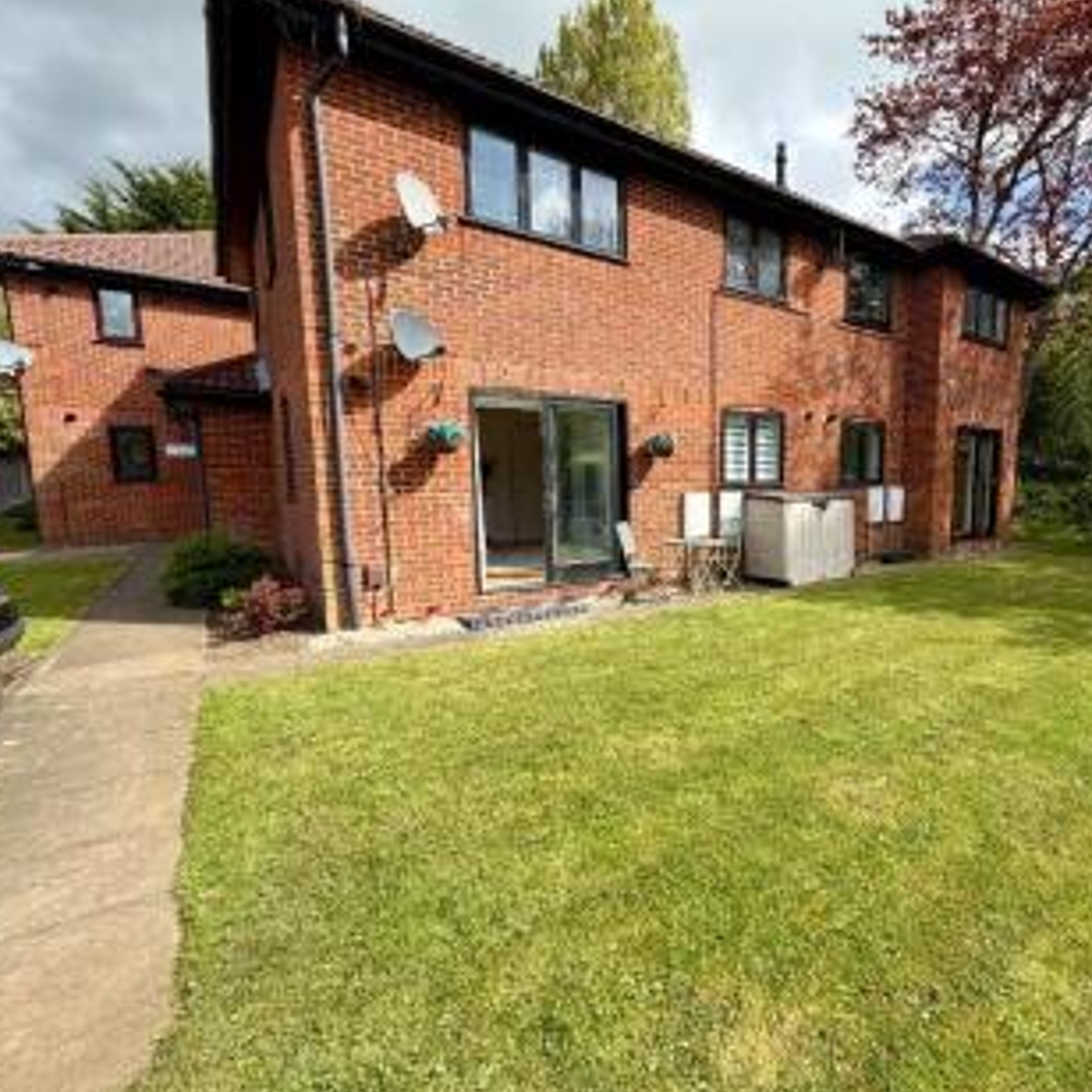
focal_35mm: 17
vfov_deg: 84.0
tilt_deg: -7.1
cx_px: 725
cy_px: 544
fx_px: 607
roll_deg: +0.3
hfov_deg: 81.2
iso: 40
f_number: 2.2
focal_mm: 2.22
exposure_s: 1/770
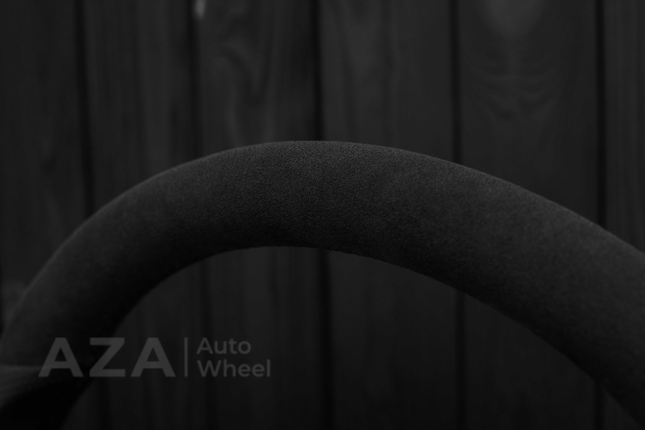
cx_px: 322
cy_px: 215
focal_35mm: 52
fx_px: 941
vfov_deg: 25.8
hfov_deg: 37.8
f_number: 6.3
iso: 500
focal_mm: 35
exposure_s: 1/125
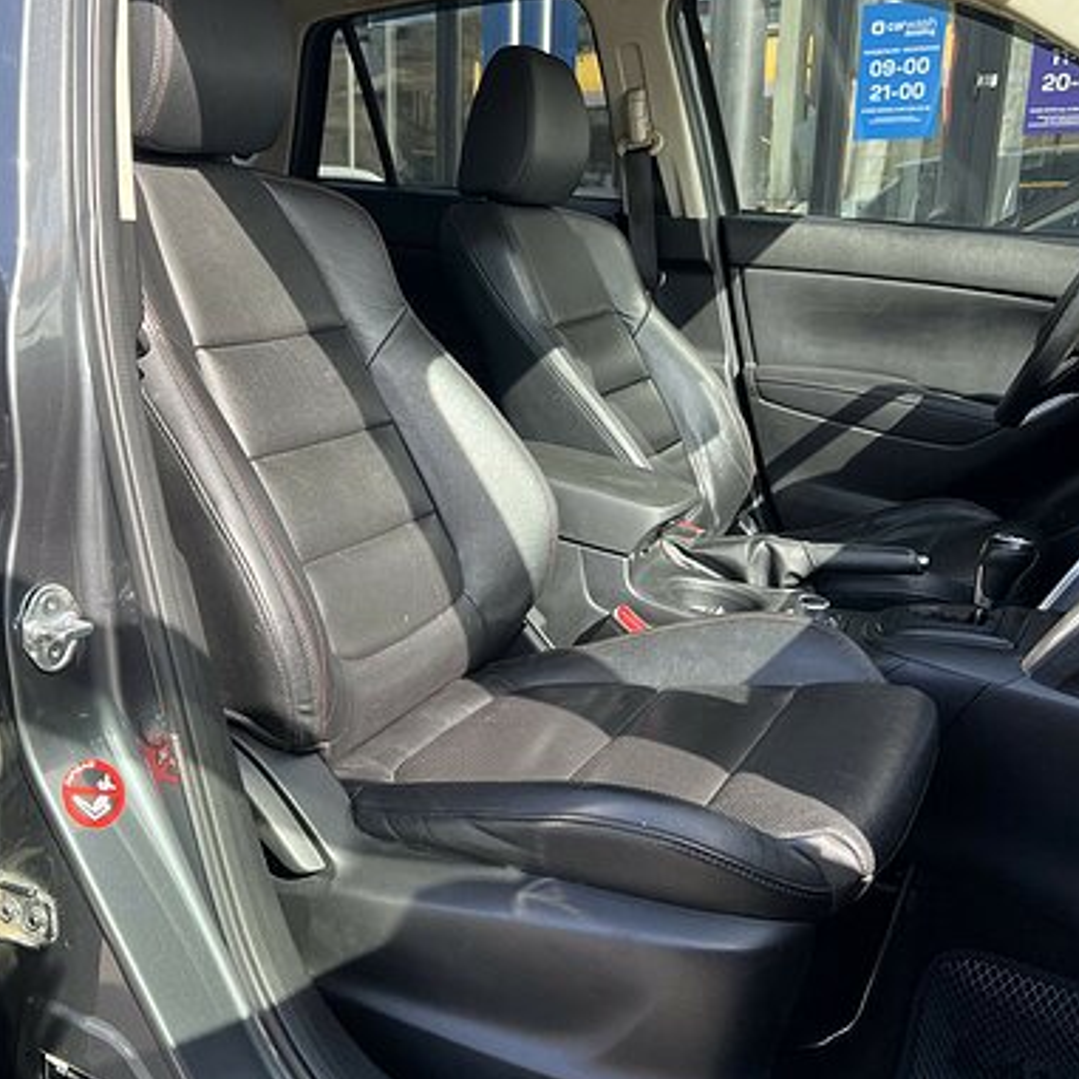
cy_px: 513
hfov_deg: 49.5
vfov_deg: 49.7
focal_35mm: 33
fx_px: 1164
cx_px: 436
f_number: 1.5
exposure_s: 1/450
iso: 50
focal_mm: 5.7
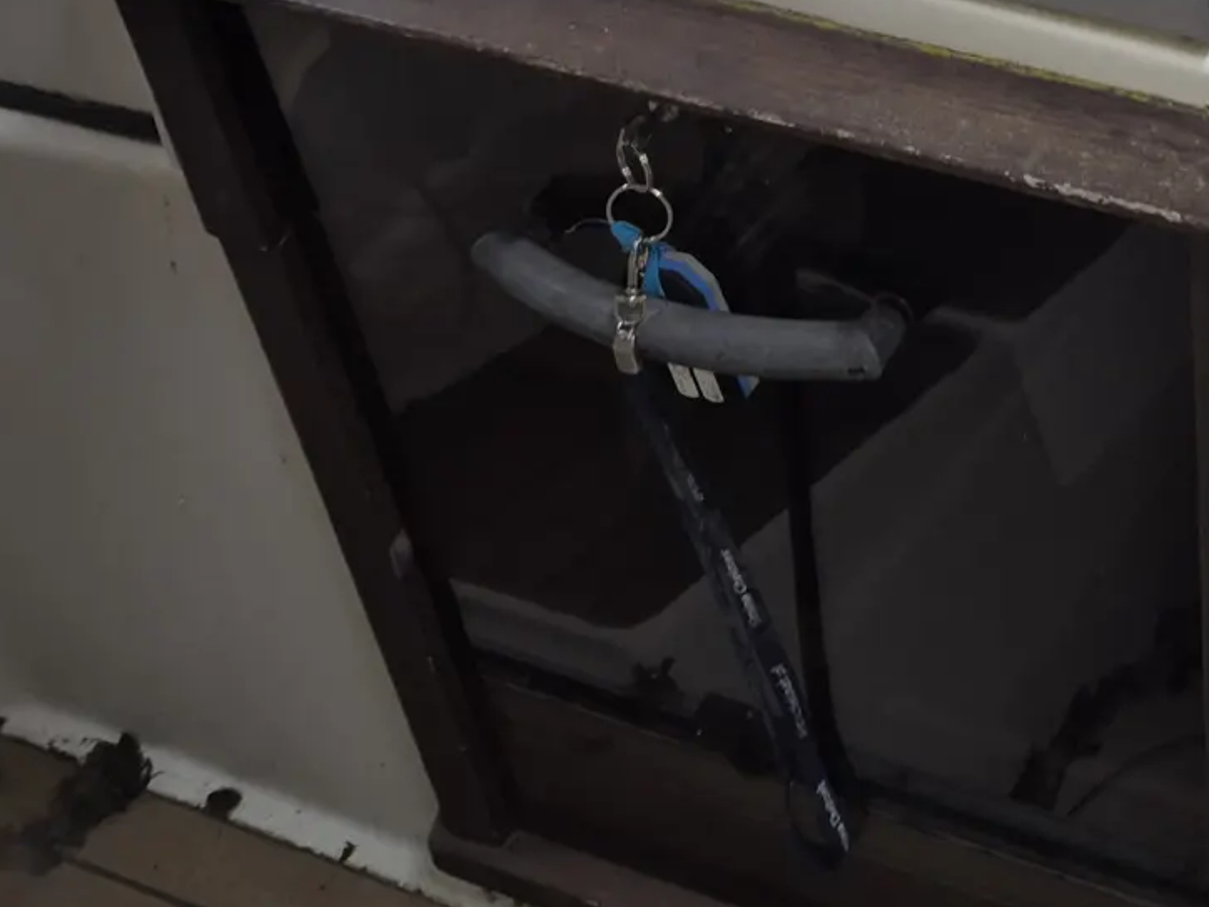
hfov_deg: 27.7
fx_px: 2130
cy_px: -100
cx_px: 1454
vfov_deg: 22.6
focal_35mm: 61
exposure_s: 1/17
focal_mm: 5.4
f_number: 1.8
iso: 125
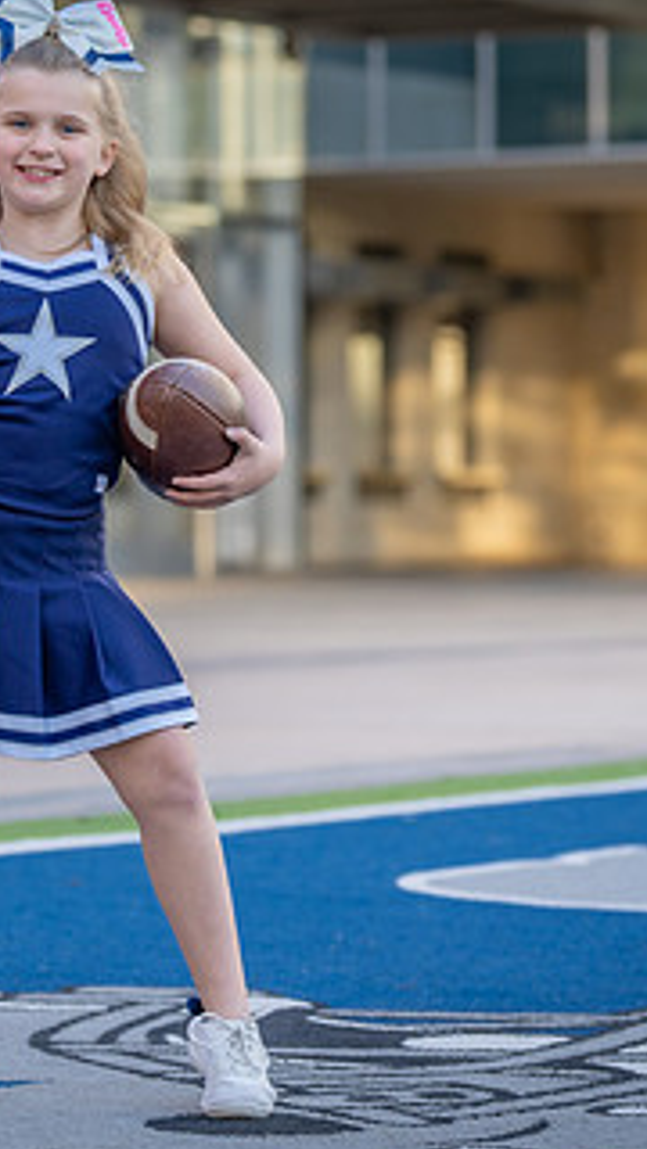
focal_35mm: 174
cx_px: 50
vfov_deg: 12.4
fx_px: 5307
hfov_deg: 7.0
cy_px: 519
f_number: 2.8
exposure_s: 1/320
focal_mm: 89
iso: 200
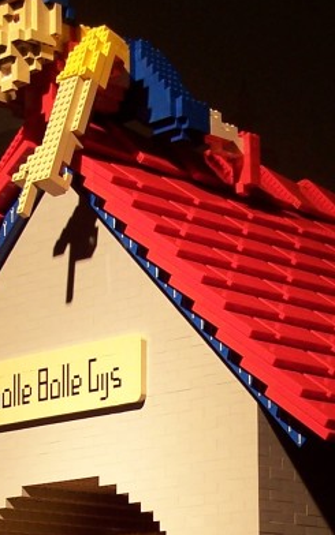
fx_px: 1738
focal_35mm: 119
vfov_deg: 17.0
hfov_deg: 11.0
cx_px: 226
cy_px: 581
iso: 80
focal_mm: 7.1
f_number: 2.9
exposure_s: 1/10
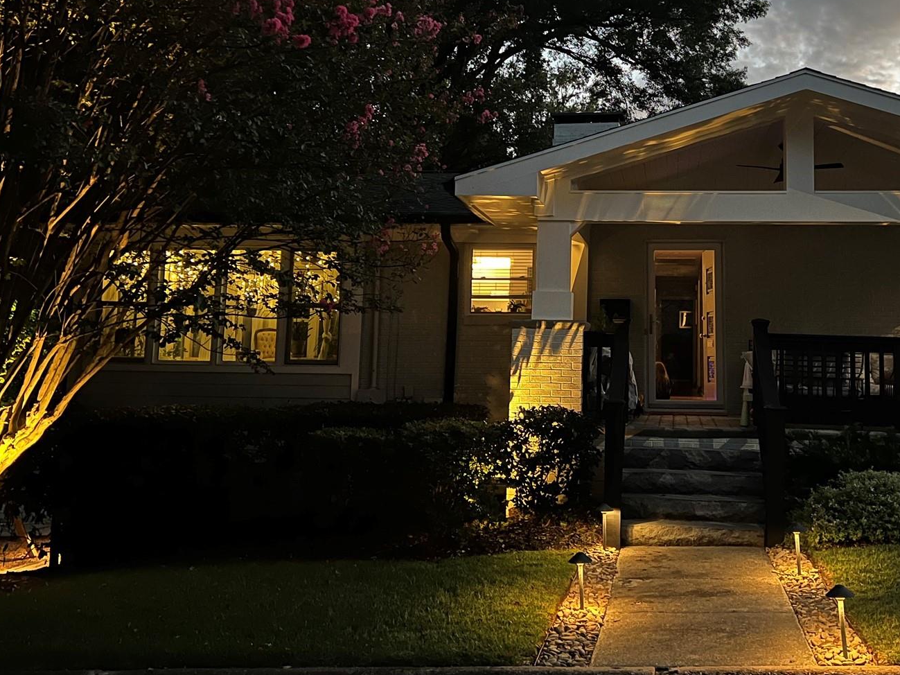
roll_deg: -1.6
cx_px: 592
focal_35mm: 41
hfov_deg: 45.2
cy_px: 234
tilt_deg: +6.6
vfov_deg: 34.9
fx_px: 1066
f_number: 1.5
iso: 500
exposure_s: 1/12
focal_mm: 5.7
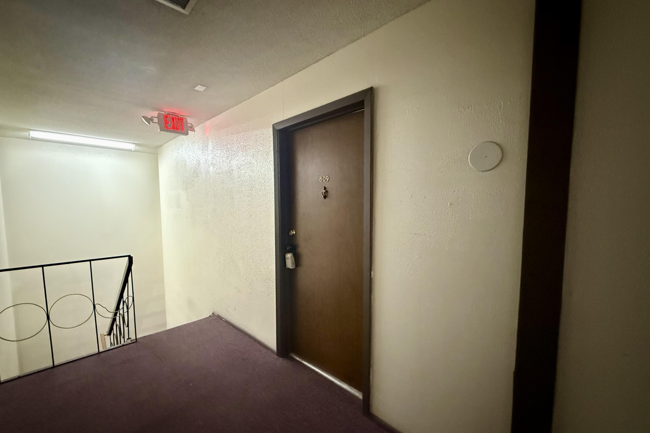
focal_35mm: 15
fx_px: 271
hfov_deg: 100.4
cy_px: 227
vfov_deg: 77.3
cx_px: 319
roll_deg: -0.2
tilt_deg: -4.8
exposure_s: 1/30
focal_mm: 2.22
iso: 1250
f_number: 2.2
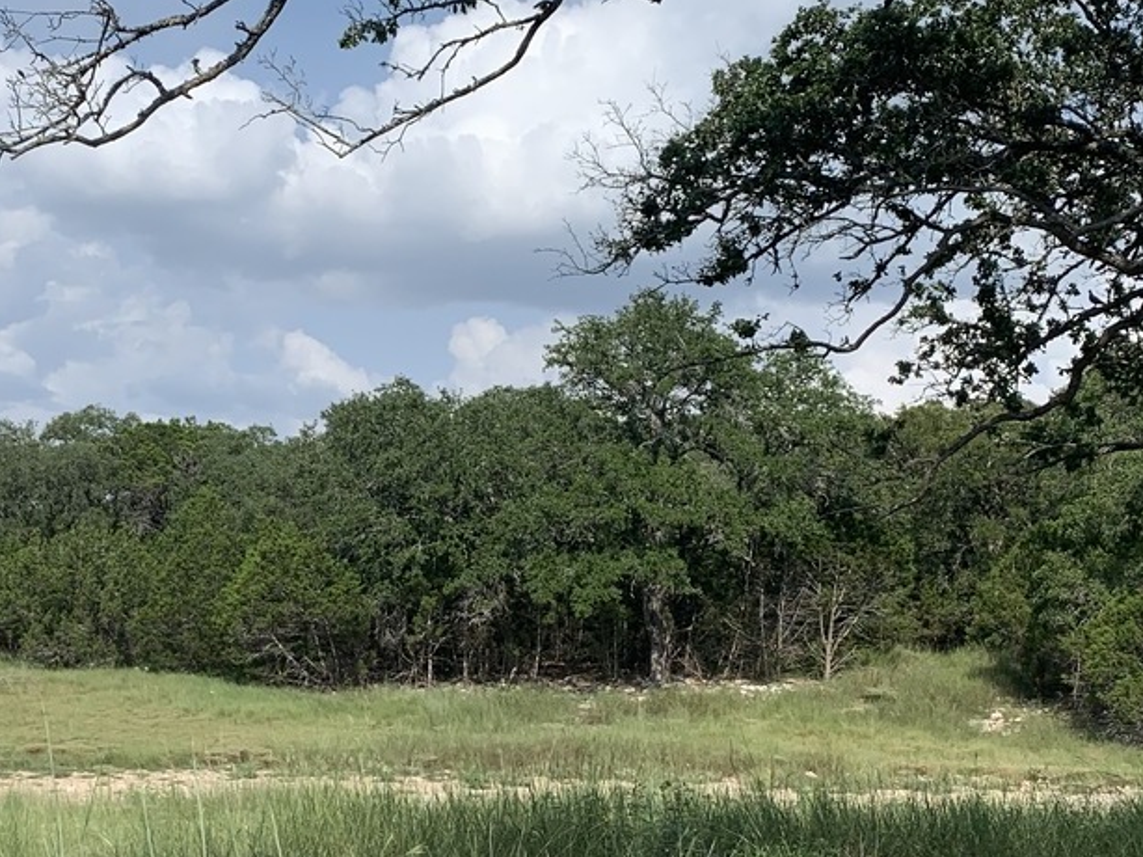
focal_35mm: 61
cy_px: 492
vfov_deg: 24.0
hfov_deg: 31.4
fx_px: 2013
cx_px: 354
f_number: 1.8
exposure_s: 1/2994
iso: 25
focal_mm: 4.25
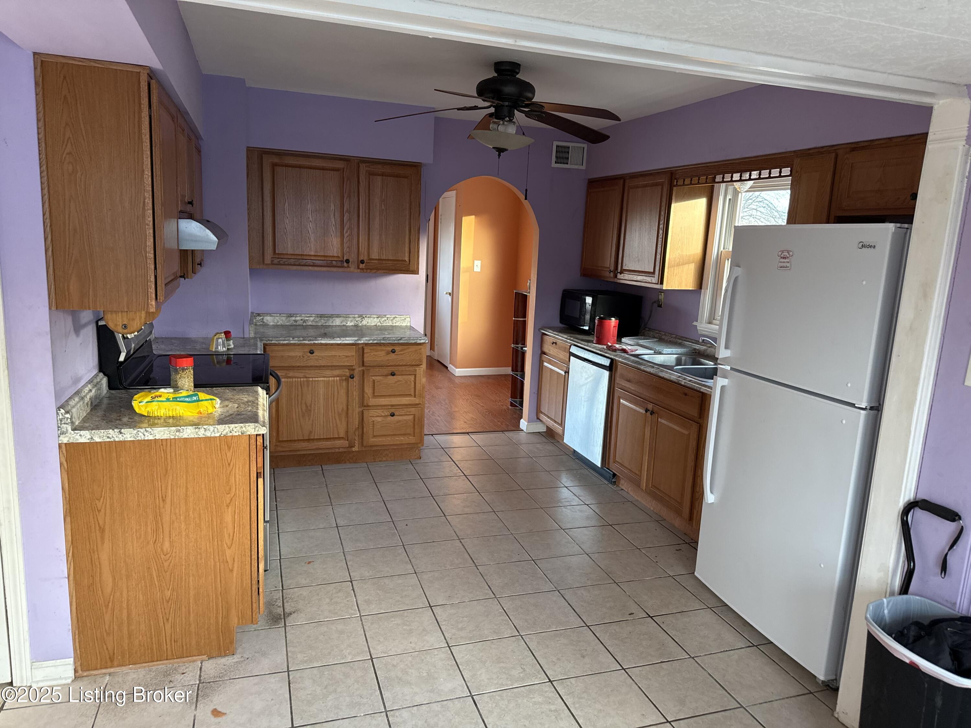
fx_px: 673
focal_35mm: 24
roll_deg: -2.7
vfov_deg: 56.8
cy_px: 364
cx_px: 486
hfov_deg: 71.6
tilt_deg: -9.5
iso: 200
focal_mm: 6.76
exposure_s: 1/66
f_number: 1.78
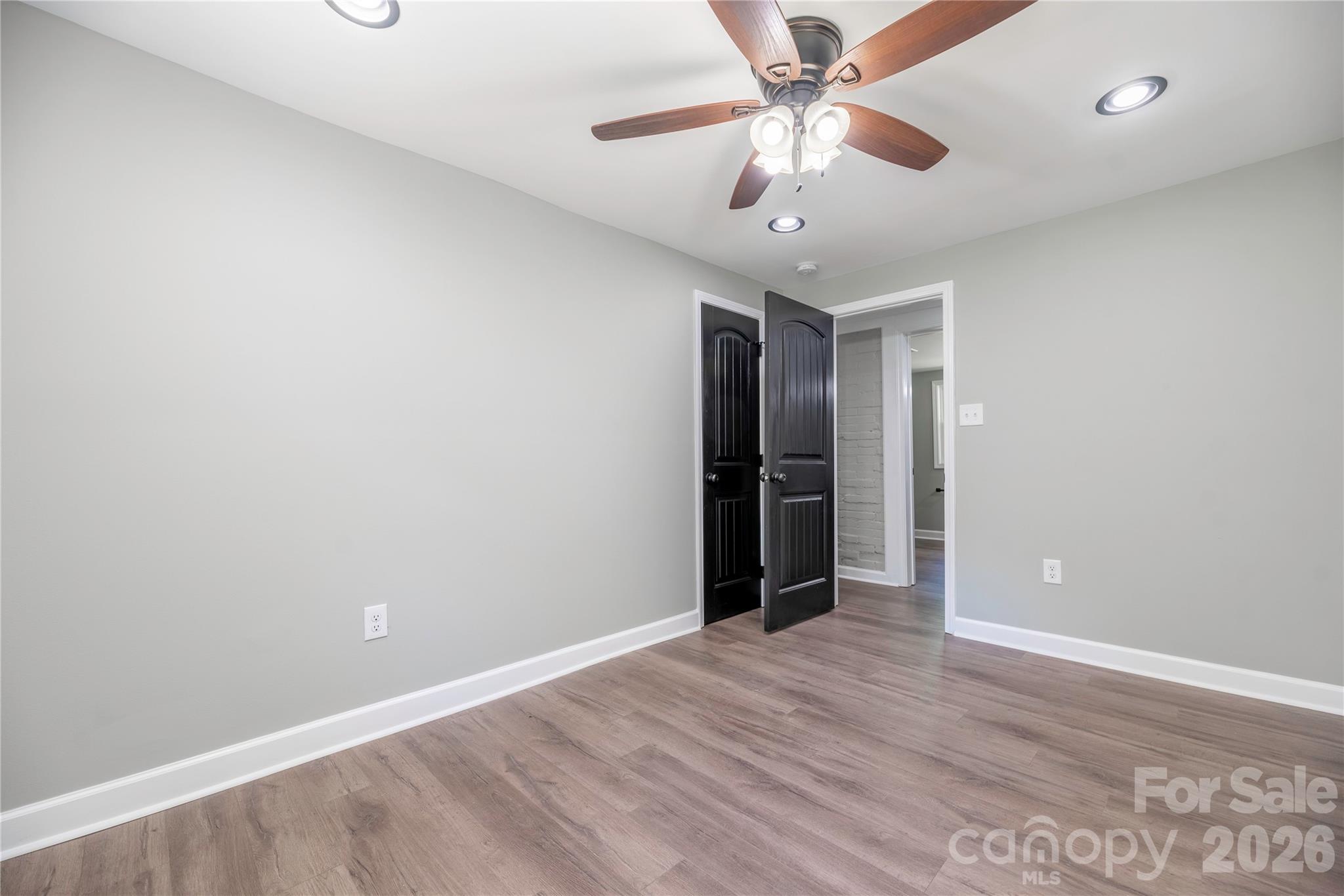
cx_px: 672
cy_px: 448
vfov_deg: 81.2
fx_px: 523
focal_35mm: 14
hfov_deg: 104.2
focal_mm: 14
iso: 250
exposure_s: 1/320
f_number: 5.6
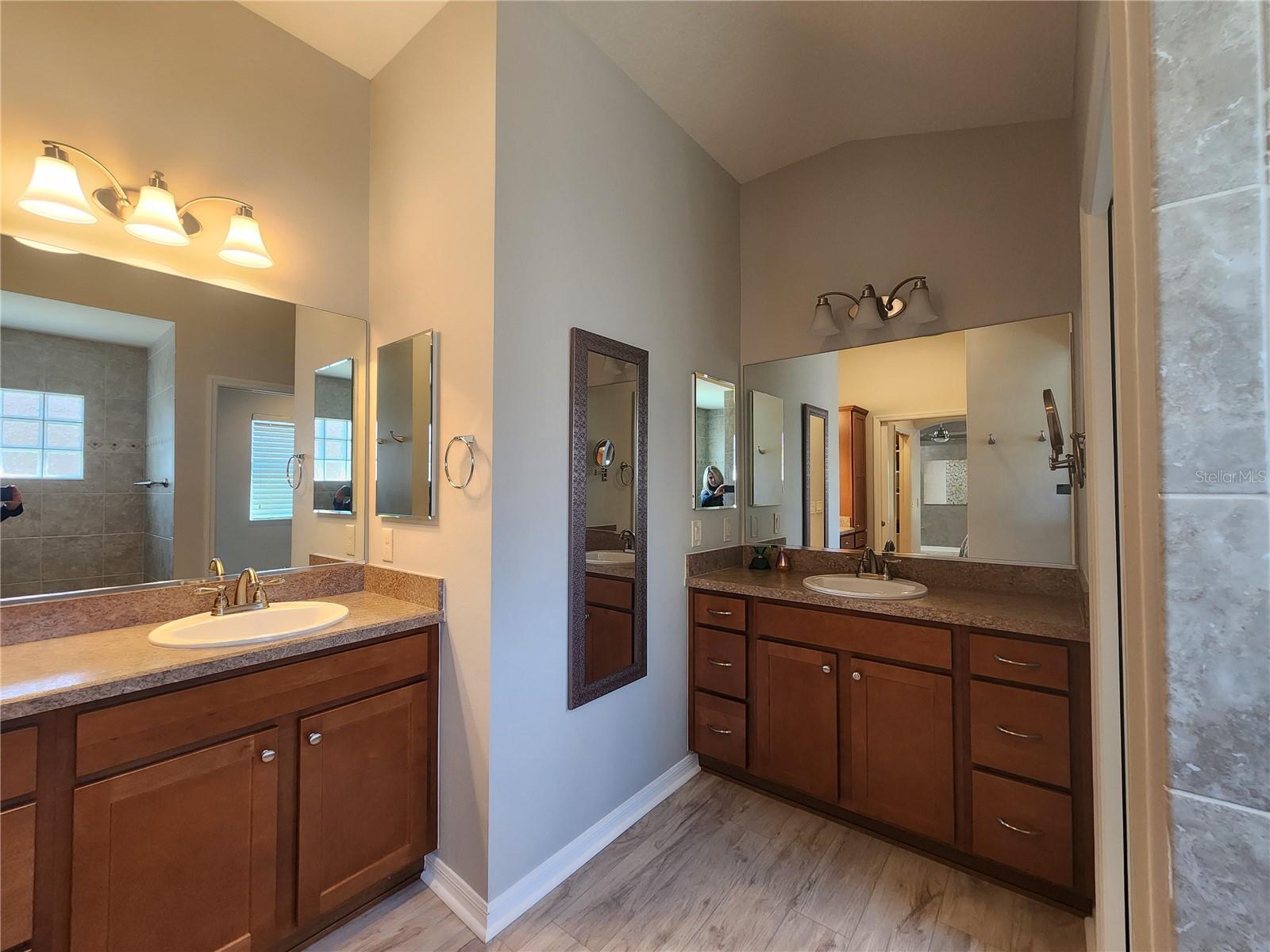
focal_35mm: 13
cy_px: 476
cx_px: 635
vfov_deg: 89.9
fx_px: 477
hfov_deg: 106.2
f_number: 2.2
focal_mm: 2.2
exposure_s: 1/60
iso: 250
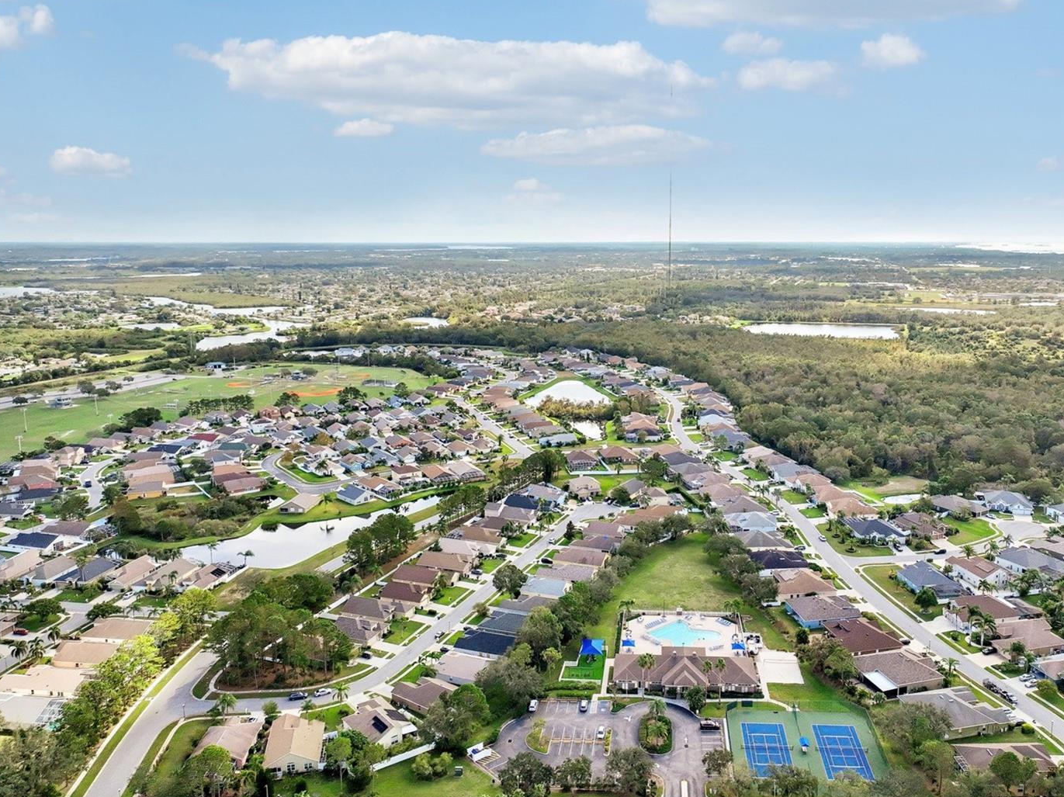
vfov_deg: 49.7
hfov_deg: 63.1
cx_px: 614
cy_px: 384
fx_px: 860
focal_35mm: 28
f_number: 2.8
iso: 400
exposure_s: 1/5000
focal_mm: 12.3
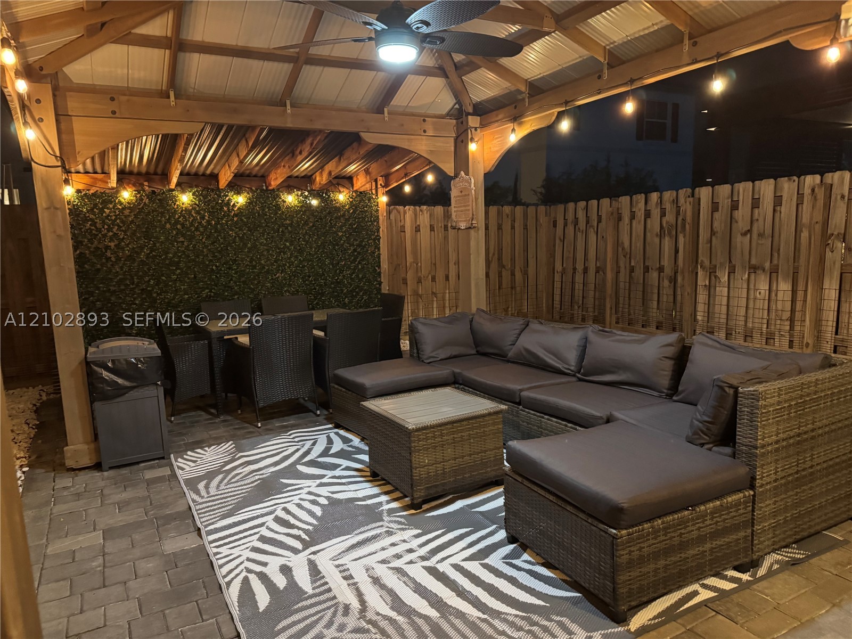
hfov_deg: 71.6
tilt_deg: -9.8
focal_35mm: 24
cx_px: 426
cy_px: 320
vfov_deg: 56.8
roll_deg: +1.5
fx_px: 591
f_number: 1.78
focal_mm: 6.76
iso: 800
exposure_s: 1/30
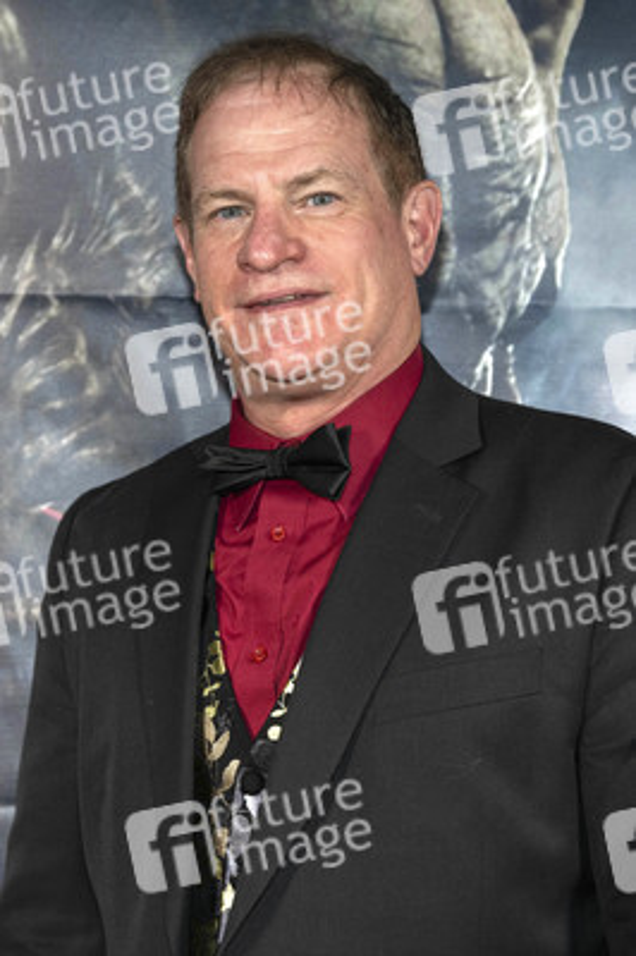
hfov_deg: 17.2
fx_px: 2097
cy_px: 478
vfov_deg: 25.7
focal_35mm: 79
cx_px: 318
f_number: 5.6
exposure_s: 1/200
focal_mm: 79
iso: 800
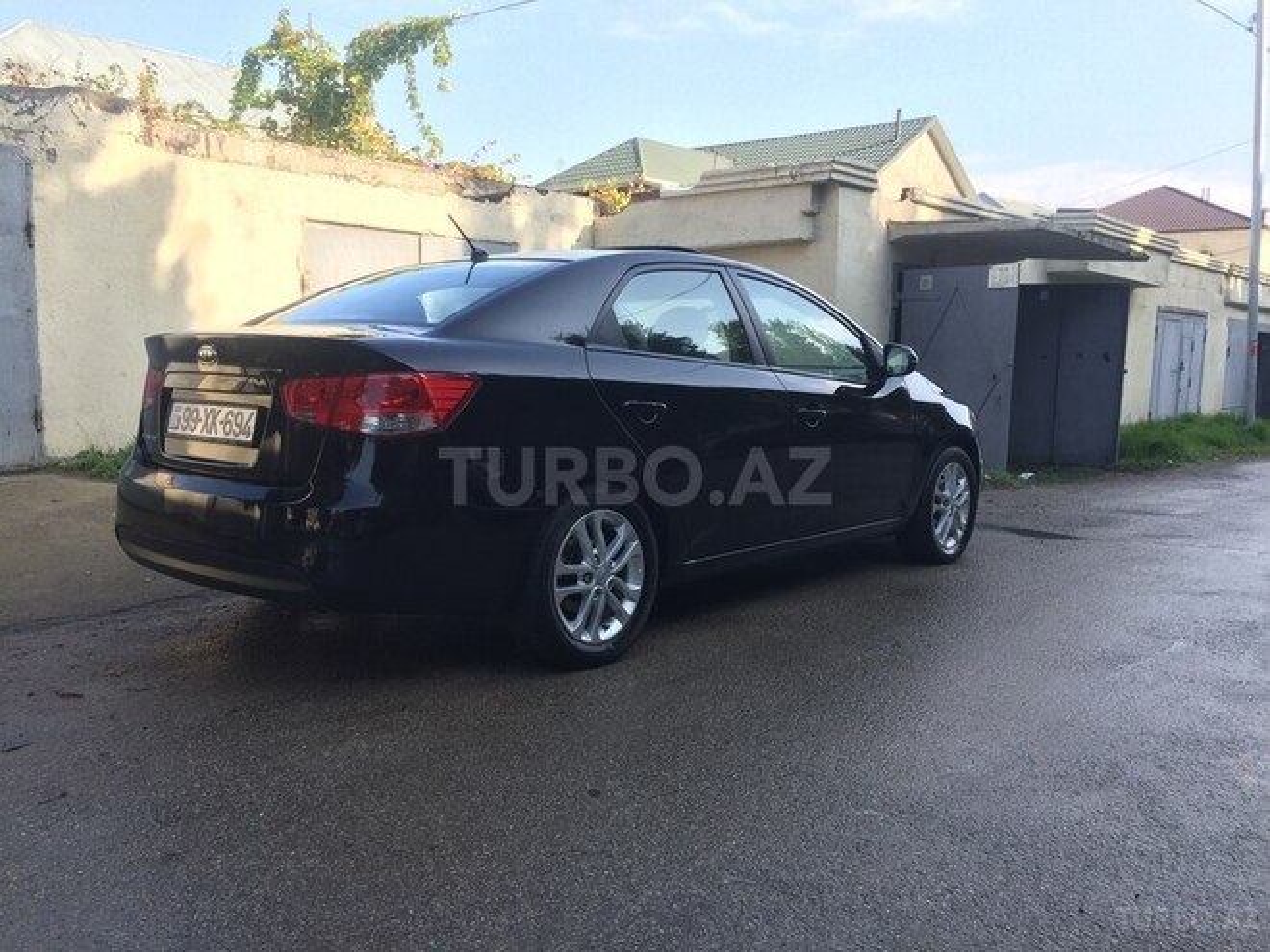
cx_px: 635
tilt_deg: -6.1
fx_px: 1064
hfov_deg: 61.7
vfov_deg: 48.2
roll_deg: -2.8
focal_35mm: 29
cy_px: 476
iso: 32
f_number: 2.2
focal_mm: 4.15
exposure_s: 1/562
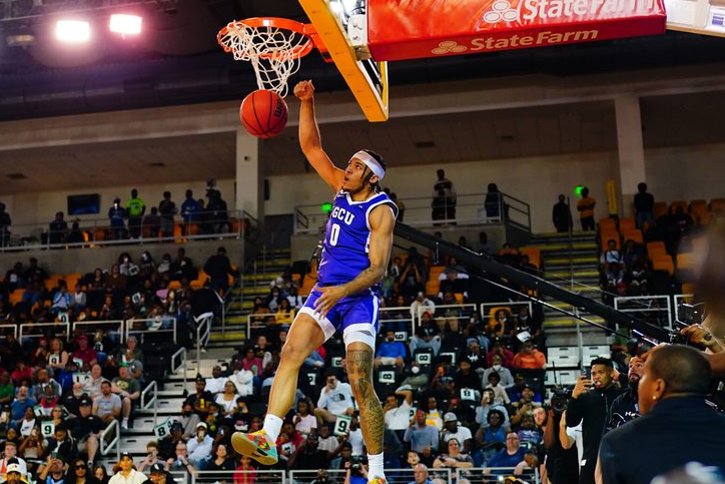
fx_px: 1168
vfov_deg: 23.4
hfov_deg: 34.4
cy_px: 193
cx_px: 303
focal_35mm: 58
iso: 1600
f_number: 1.8
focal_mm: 35
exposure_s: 1/1250
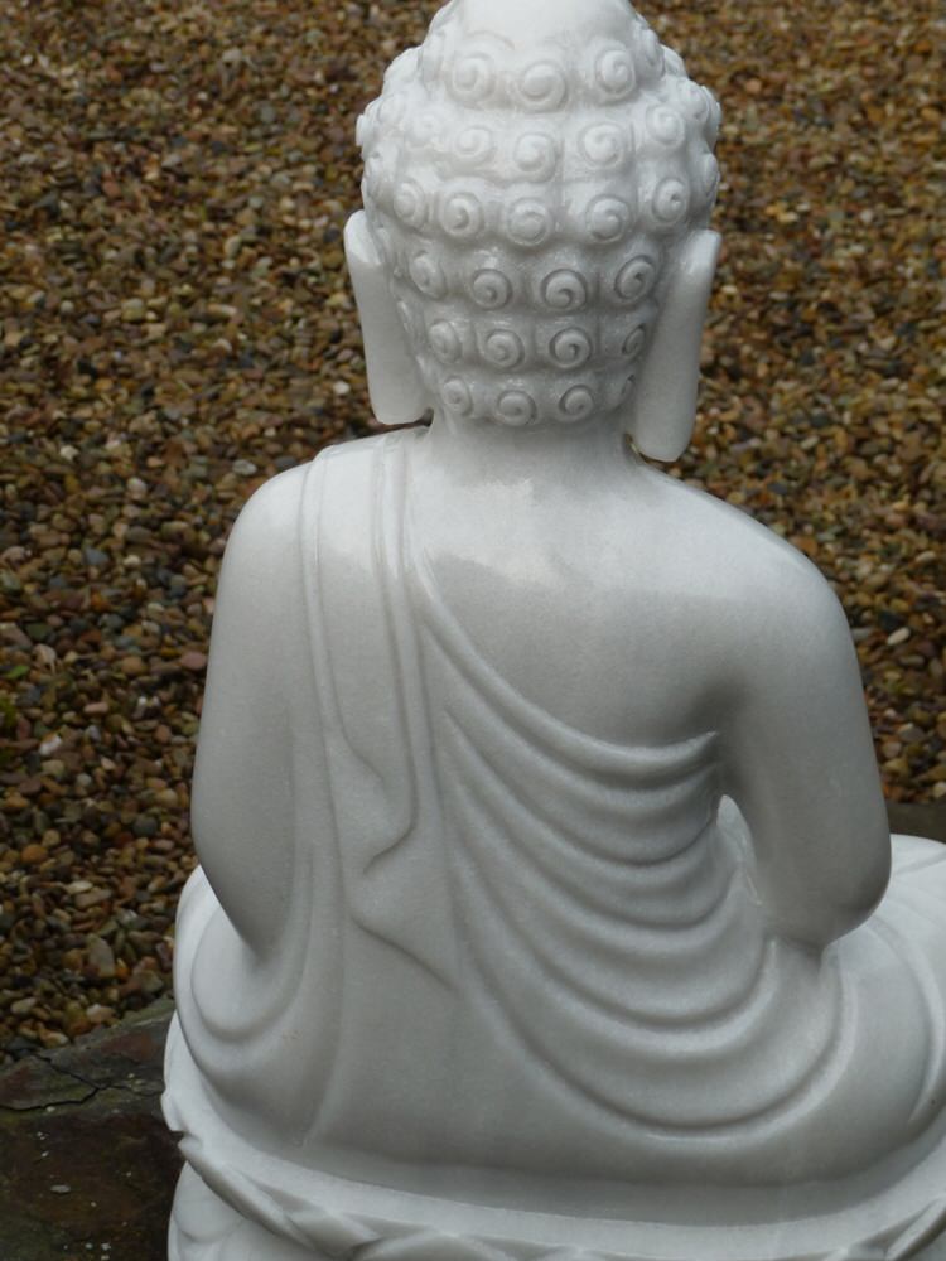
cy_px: 630
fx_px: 2806
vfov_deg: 25.3
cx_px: 473
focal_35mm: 77
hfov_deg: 19.1
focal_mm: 13.1
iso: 100
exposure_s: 1/100
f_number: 4.6
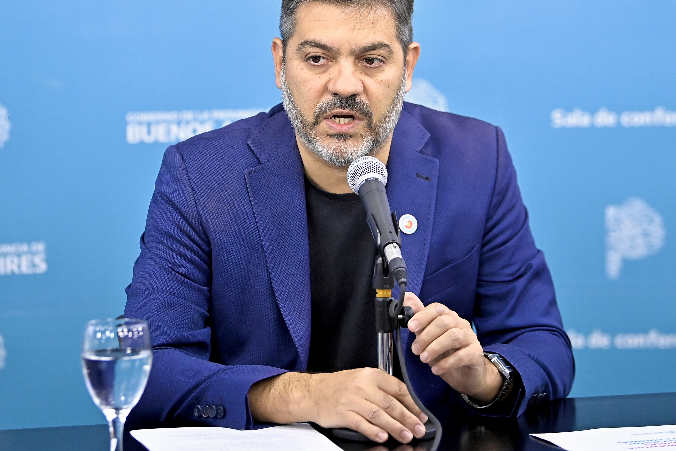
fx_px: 2685
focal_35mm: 143
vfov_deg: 9.6
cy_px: 181
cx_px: 291
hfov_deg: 14.3
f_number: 3.5
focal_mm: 110
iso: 5000
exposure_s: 1/400
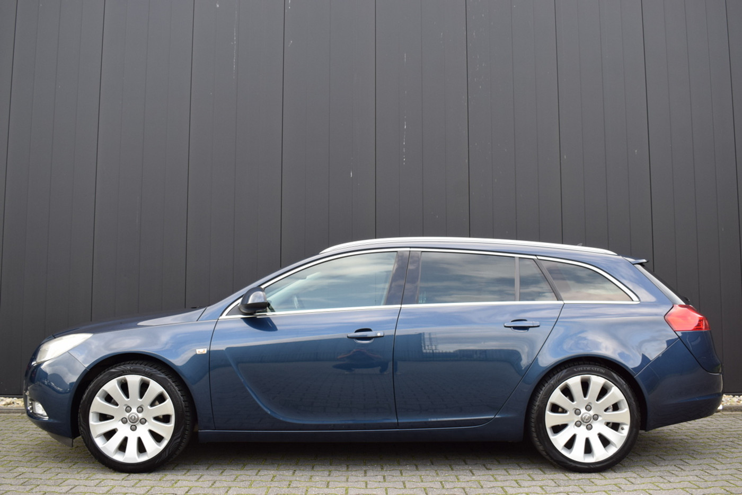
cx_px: 371
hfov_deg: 57.2
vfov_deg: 40.0
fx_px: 680
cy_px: 248
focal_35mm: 33
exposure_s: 1/160
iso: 400
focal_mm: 22
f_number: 6.3
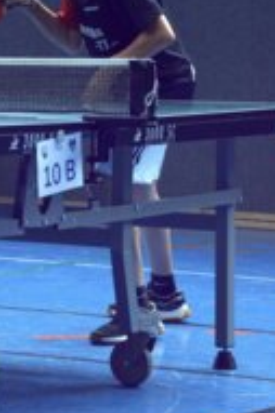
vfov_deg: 9.3
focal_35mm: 220
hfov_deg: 6.2
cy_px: 76
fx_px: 2525
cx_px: 3
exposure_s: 1/1250
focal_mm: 70
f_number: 5.6
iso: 3200
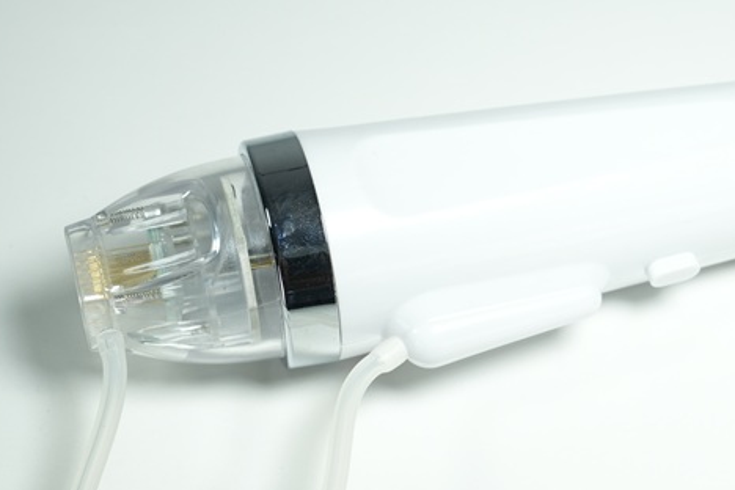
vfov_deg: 13.9
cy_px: 319
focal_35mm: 98
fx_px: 2001
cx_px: 633
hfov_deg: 20.5
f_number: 9
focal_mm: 51
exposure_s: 1/60
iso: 320
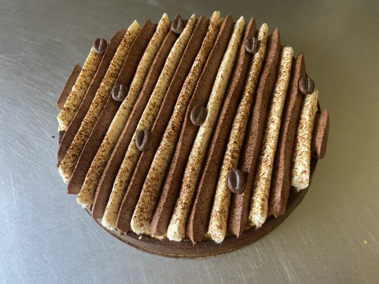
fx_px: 285
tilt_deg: -64.0
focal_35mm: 26
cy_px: 142
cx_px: 190
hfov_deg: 67.3
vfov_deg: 53.0
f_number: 1.8
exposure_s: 1/60
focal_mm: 4.25
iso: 400
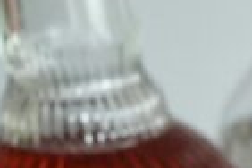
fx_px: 1880
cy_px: 568
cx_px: 879
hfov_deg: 6.6
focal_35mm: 269
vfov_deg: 4.8
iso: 1600
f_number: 4.5
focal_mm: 24.6
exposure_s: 1/125
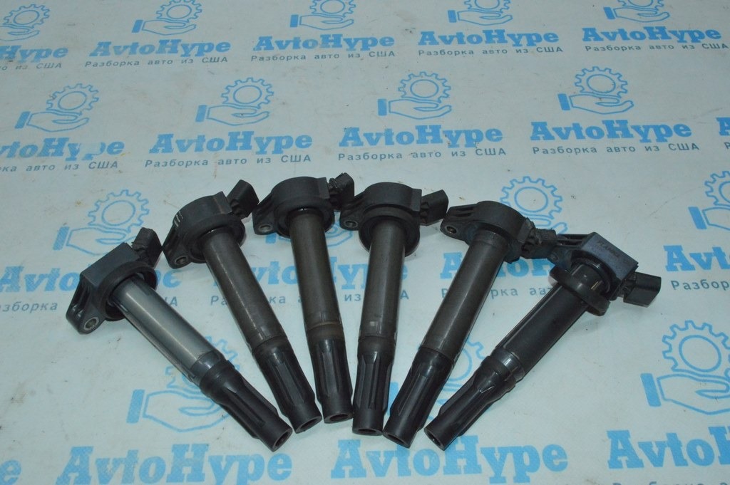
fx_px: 608
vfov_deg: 43.5
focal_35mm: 30
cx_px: 365
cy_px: 242
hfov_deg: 62.0
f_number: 16
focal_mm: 20
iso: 5000
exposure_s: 1/200
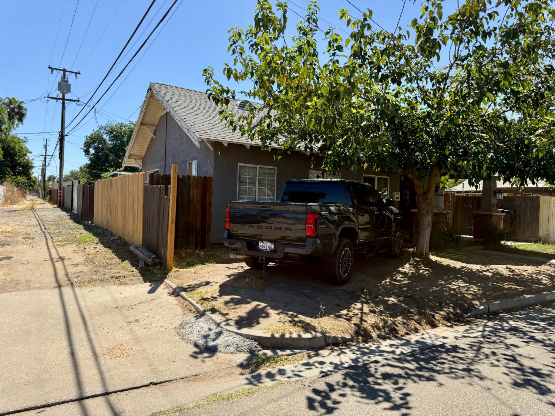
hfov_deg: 71.6
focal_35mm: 24
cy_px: 208
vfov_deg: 56.8
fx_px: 385
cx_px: 278
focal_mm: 6.76
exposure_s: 1/3584
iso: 80
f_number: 1.78
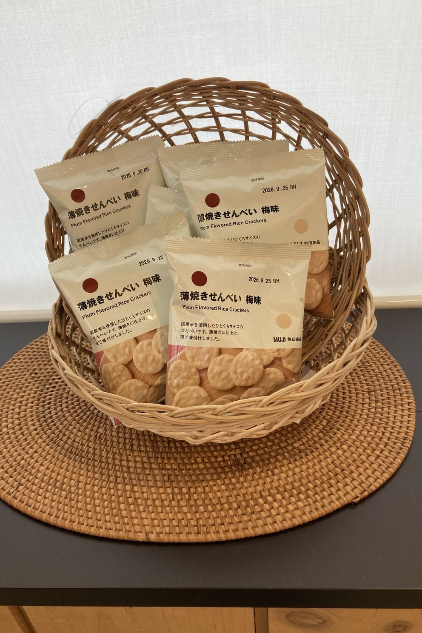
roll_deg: +5.5
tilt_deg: -33.3
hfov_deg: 43.6
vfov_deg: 61.9
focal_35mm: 30
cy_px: 310
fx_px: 527
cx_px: 210
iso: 40
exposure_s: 1/121
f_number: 1.8
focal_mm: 3.99
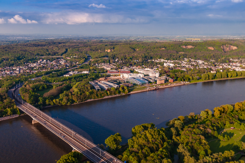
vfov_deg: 39.9
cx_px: 122
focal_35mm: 33
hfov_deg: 57.3
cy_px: 82
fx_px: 224
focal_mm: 22
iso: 250
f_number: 8
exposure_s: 1/250
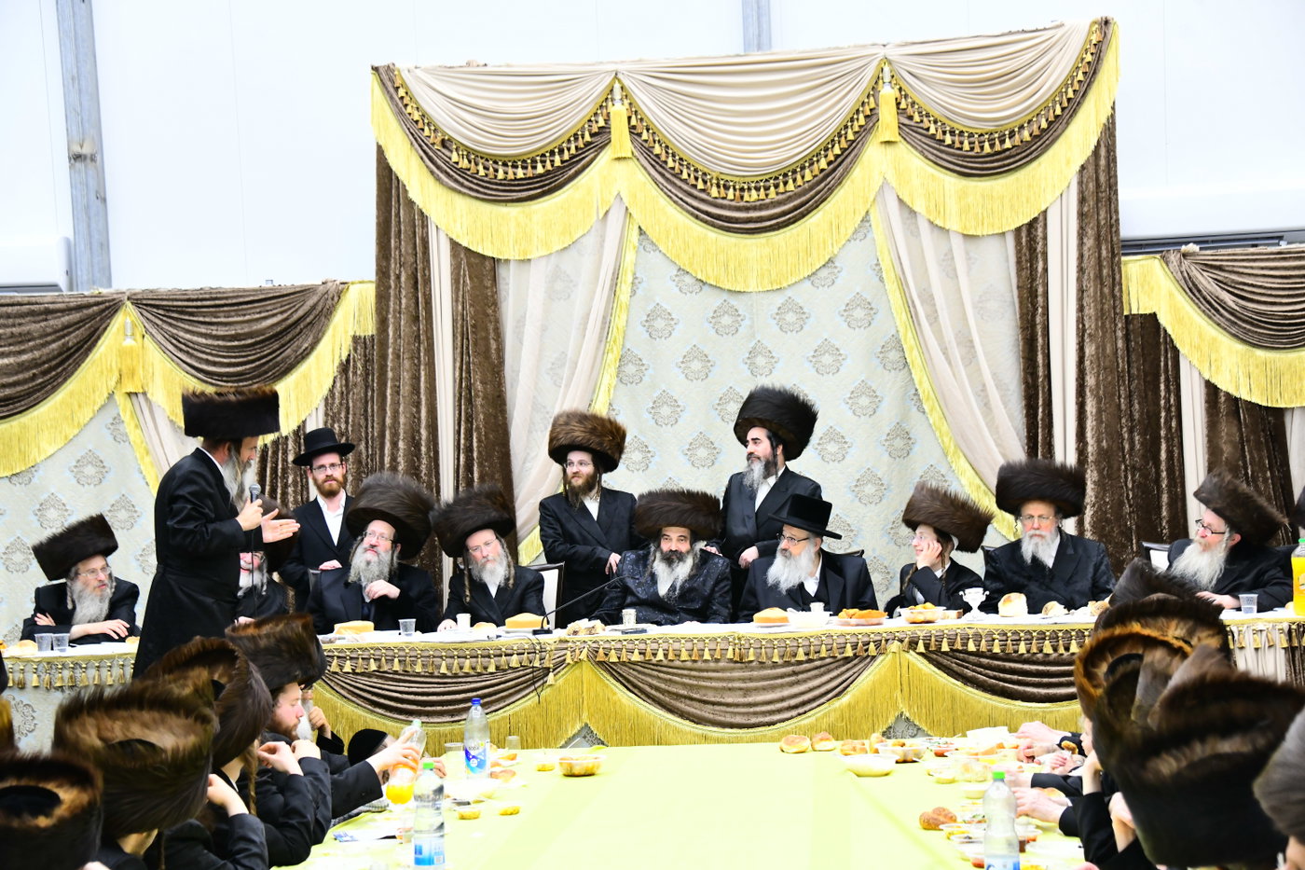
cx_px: 652
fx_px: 2610
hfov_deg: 28.1
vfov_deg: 18.9
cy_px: 435
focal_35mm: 72
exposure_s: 1/160
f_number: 5.6
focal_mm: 72
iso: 2500
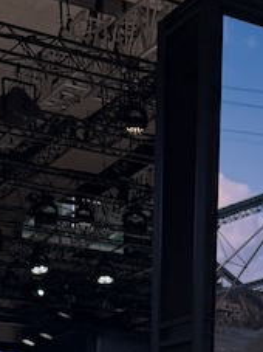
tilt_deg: -8.2
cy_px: 637
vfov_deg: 16.5
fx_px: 1004
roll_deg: -2.8
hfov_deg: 14.7
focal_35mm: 99
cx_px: 246
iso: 100
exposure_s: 1/501
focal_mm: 6.76
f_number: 1.78
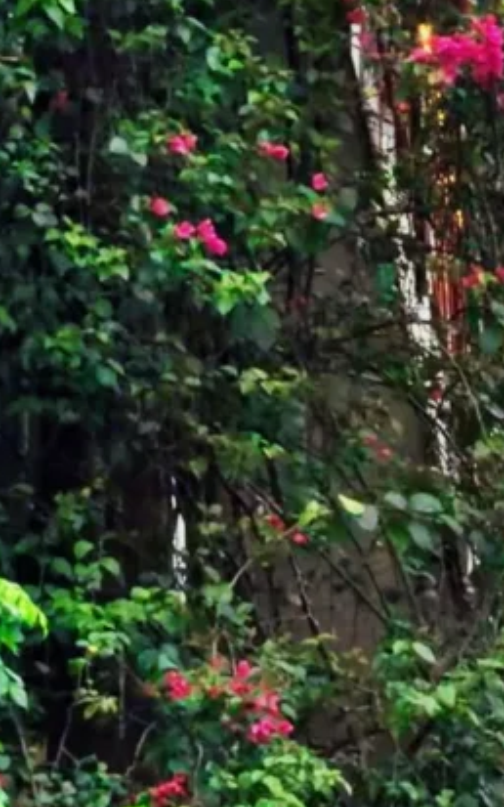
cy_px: 1323
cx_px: 572
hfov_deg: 13.3
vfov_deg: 18.3
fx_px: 2111
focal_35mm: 96
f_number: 1.5
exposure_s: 1/60
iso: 125
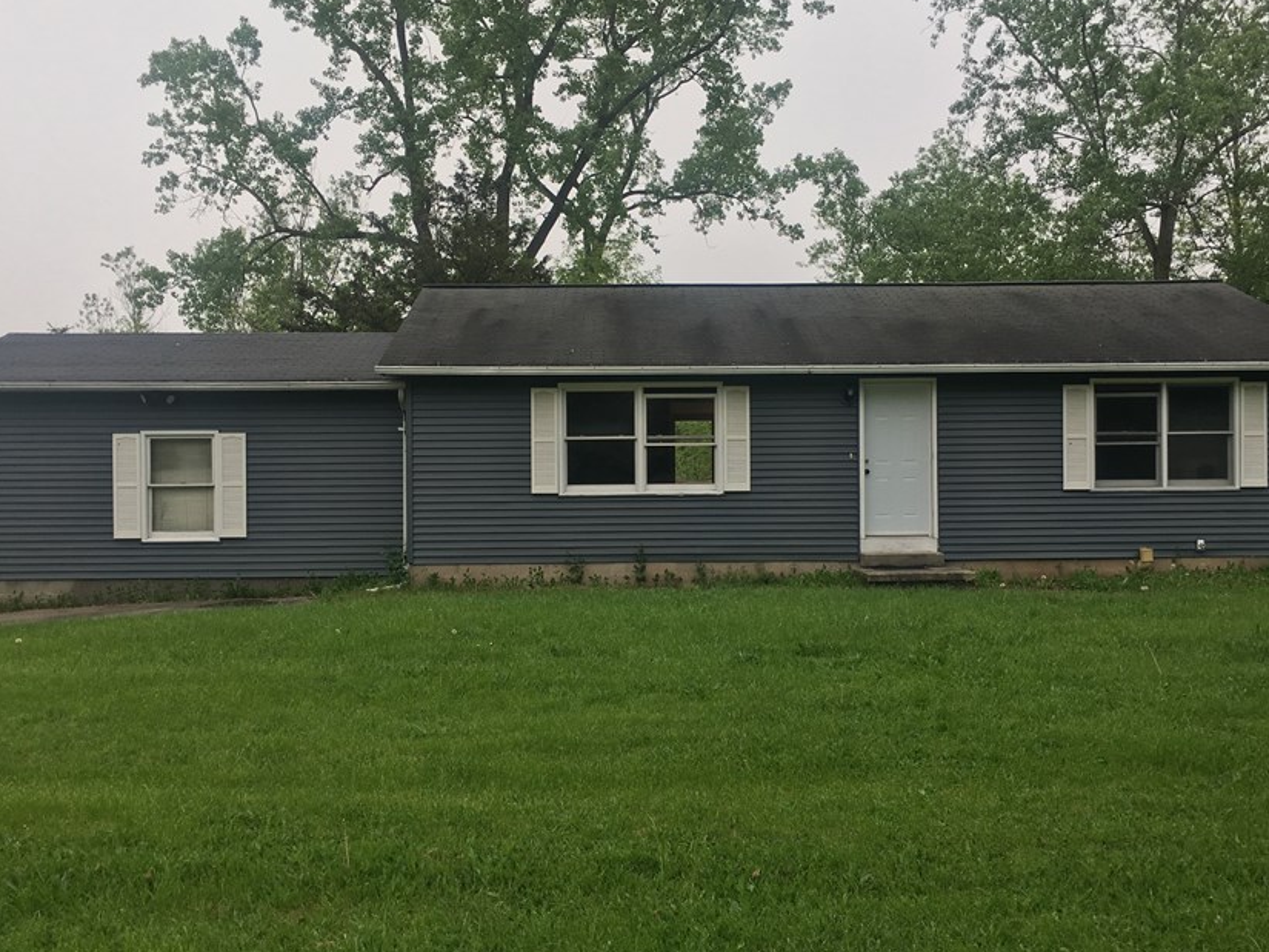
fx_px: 1320
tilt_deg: -1.6
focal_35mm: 36
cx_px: 654
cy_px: 492
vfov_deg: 39.7
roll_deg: -0.1
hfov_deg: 51.3
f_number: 2.2
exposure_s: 1/320
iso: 25
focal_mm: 4.15
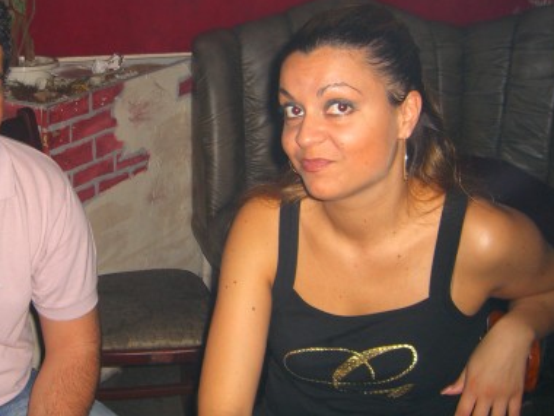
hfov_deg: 31.7
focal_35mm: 60
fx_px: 960
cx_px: 146
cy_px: 162
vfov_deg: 24.4
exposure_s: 1/60
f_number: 2.8
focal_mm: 7.9
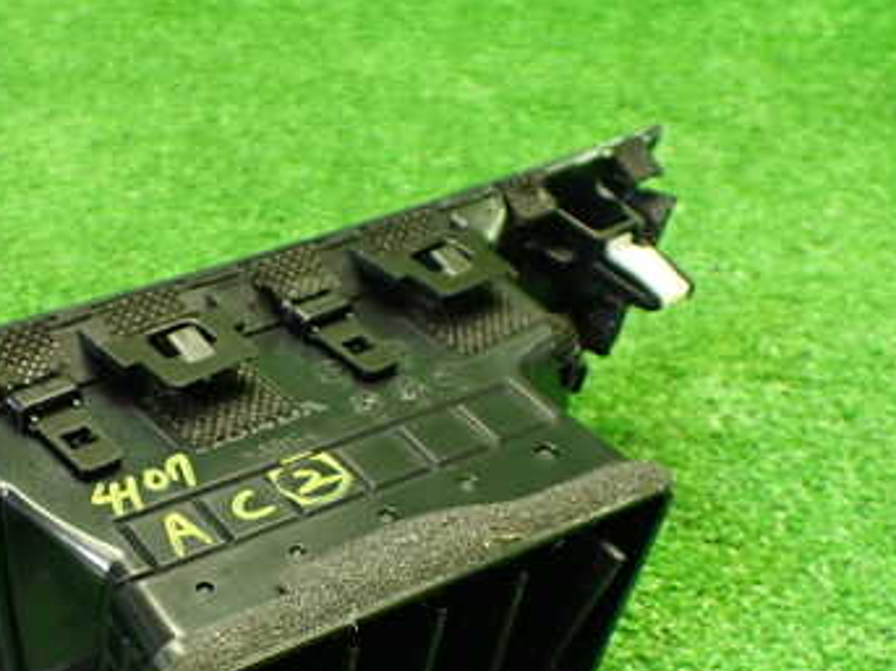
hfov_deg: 33.8
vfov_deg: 25.7
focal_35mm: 56
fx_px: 1449
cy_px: 525
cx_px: 248
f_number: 2.4
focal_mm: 5.79
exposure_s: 1/80
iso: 800
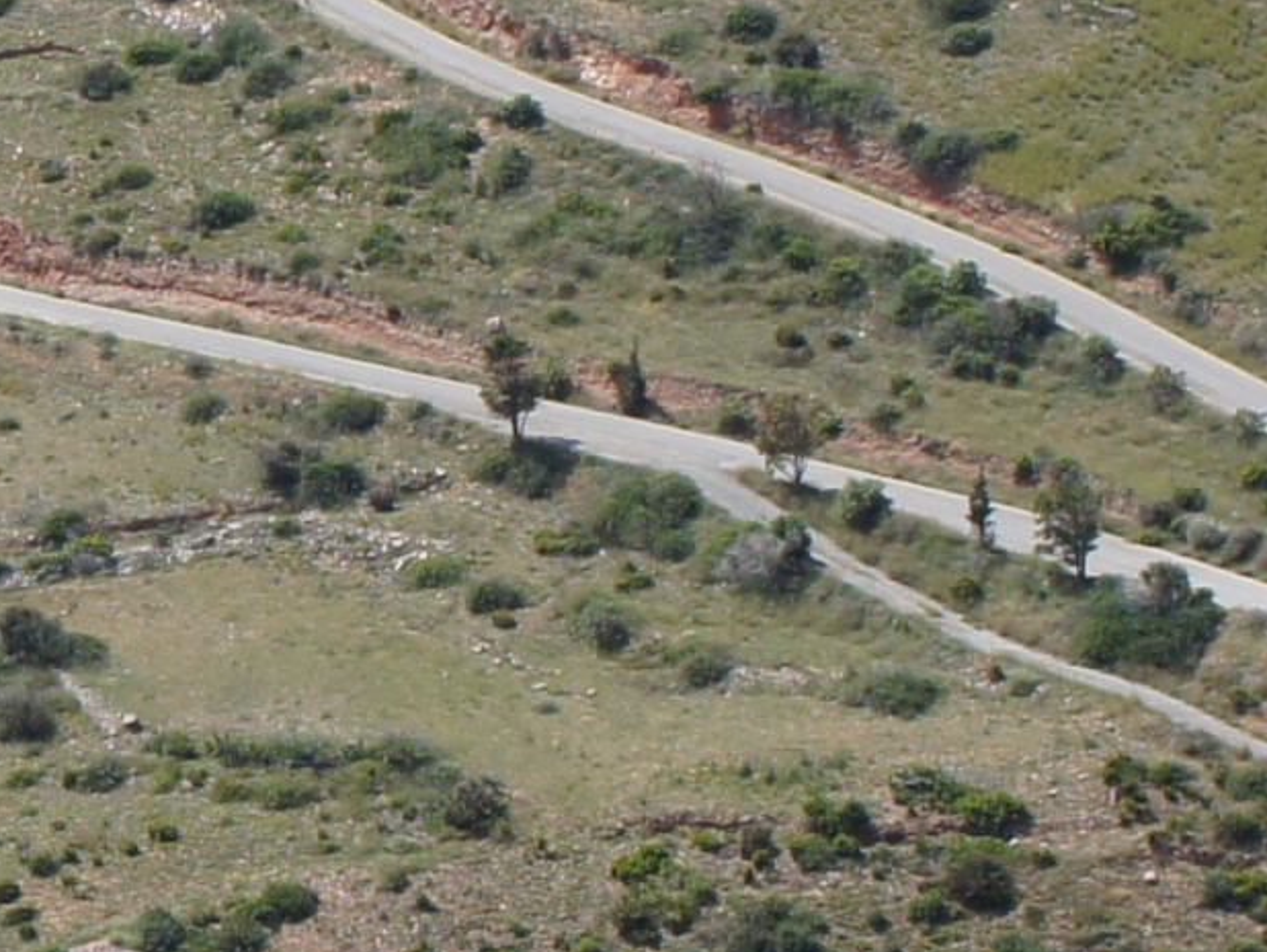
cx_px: -519
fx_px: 9410
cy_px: 45
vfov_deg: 5.8
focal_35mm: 257
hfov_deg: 7.6
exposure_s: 1/500
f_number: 6.3
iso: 200
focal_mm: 24
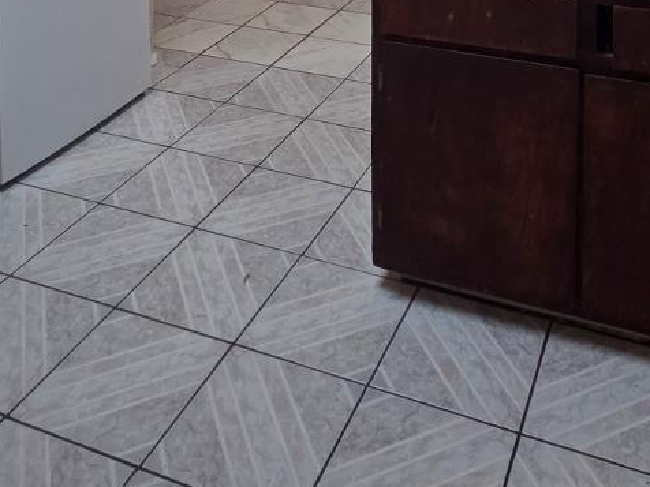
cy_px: -233
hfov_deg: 45.3
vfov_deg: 26.3
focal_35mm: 41
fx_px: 770
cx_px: 416
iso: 160
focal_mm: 2.2
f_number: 2.2
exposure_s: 1/120
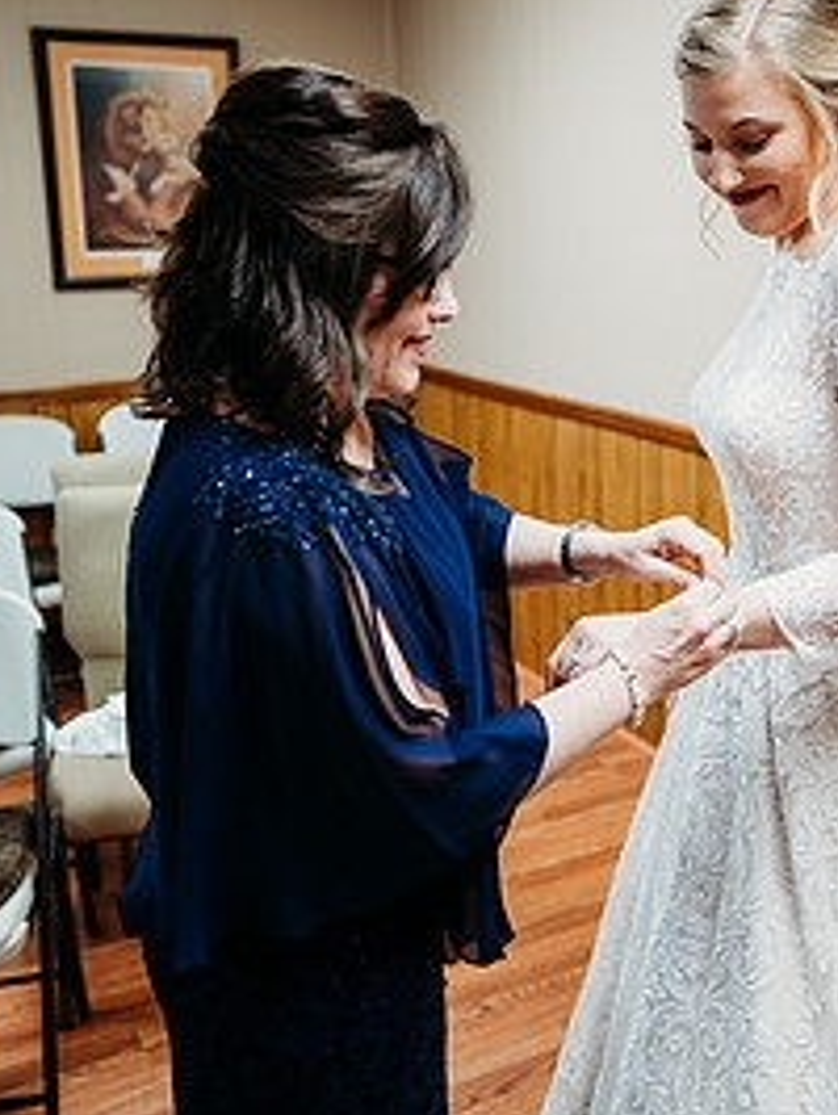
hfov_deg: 36.5
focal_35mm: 39
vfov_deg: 47.7
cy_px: 499
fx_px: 1257
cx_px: 553
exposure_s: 1/125
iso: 400
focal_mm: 24
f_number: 1.8
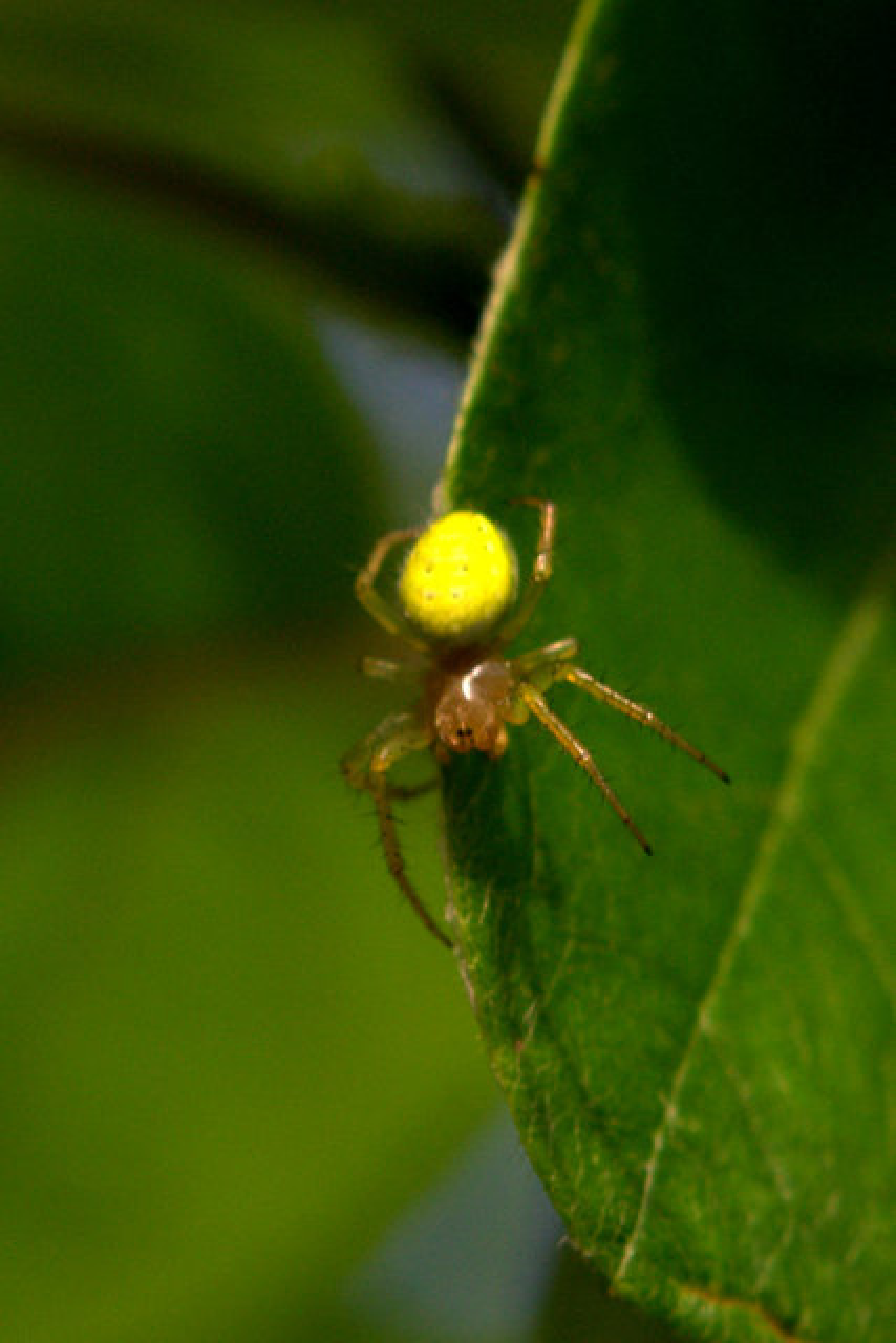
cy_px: 672
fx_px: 3078
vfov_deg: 24.6
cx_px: 448
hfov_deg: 16.6
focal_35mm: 82
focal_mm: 55
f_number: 8
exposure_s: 1/125
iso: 400
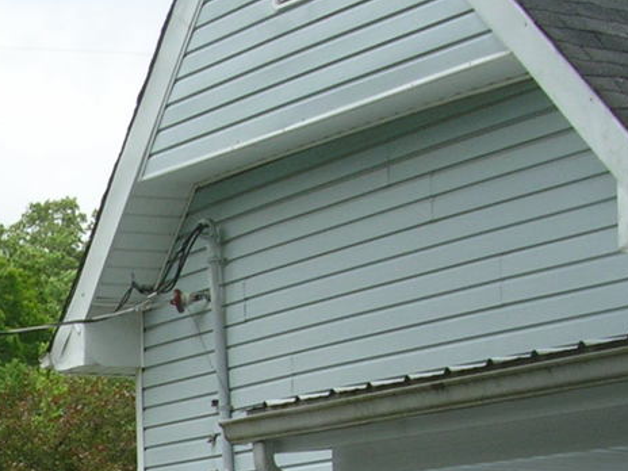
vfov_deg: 12.2
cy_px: 620
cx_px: -211
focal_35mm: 118
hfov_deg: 15.8
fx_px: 2141
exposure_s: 1/230
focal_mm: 5.8
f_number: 5.6
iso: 50
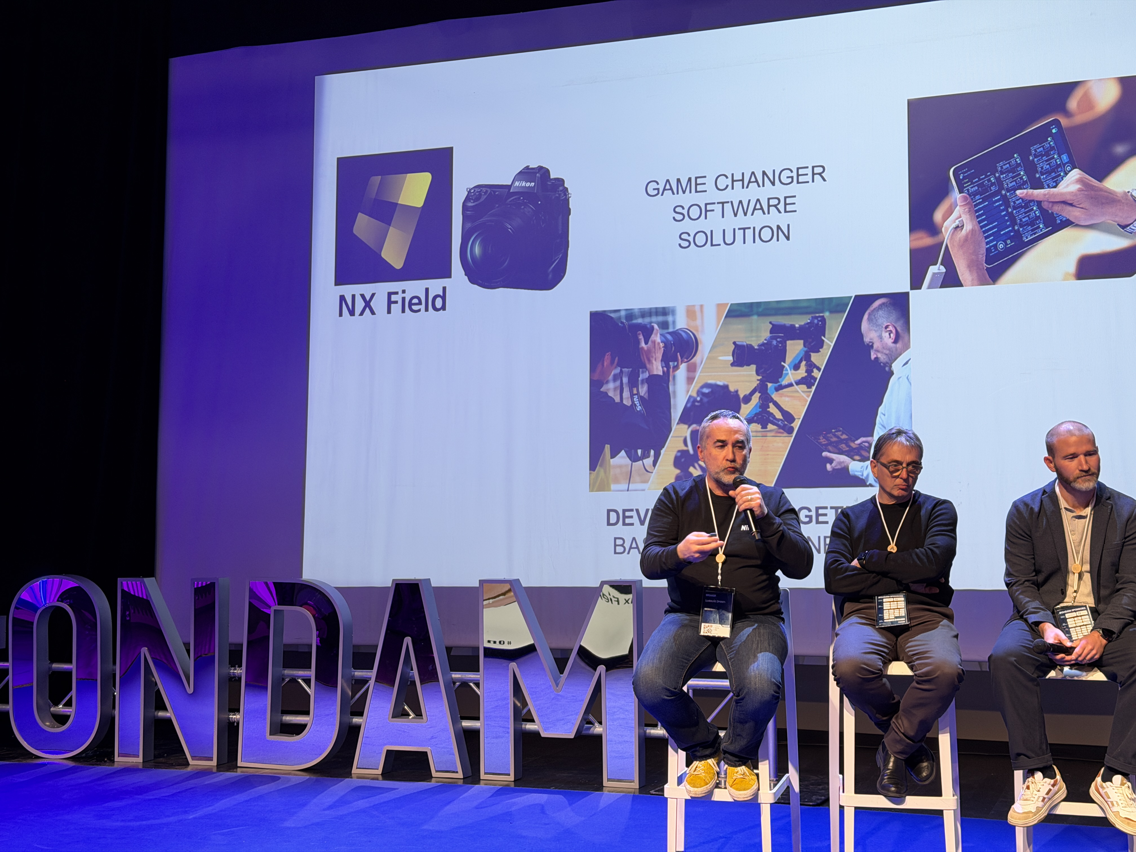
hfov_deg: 39.7
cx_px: 568
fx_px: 1575
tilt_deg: +3.4
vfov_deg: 30.3
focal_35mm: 48
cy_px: 426
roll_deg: +0.6
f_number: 1.78
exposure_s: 1/50
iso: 100
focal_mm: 6.76
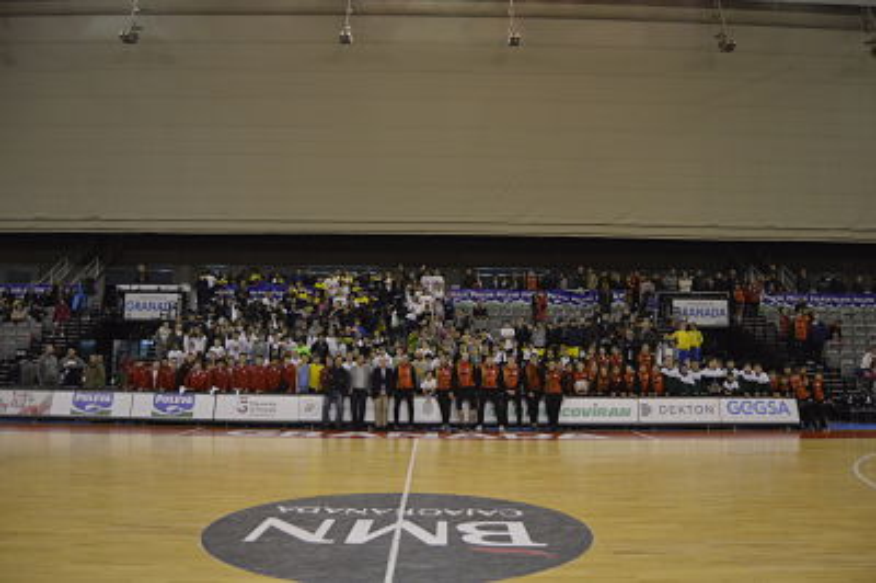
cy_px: 292
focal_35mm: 27
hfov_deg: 67.4
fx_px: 656
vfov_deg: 47.9
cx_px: 438
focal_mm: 18
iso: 1600
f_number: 3.5
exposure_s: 1/640
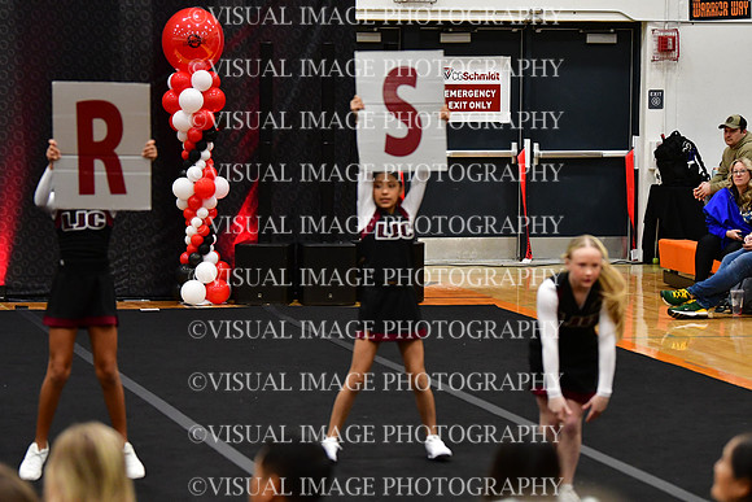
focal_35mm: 153
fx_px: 3197
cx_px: 376
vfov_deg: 9.0
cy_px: 251
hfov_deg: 13.4
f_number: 2.8
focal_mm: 102
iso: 4000
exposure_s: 1/800
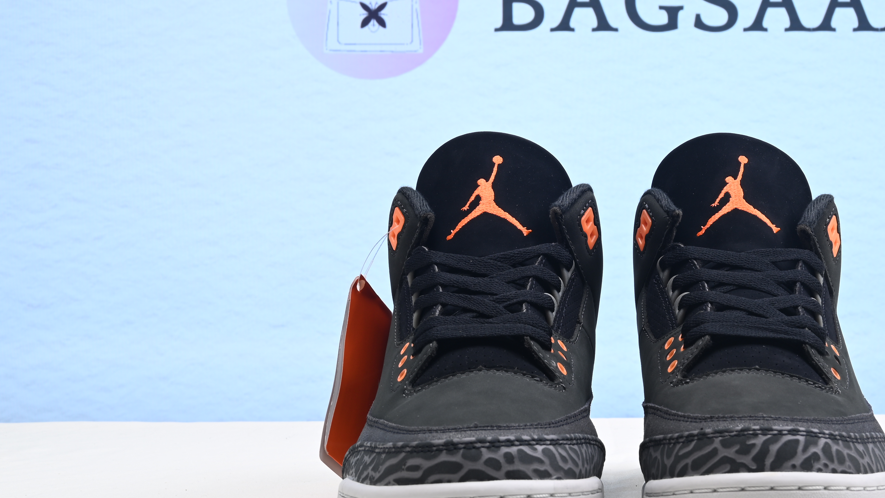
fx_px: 1549
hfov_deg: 31.6
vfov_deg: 18.2
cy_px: 184
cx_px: 607
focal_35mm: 66
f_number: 16
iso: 100
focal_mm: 41
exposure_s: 1/2
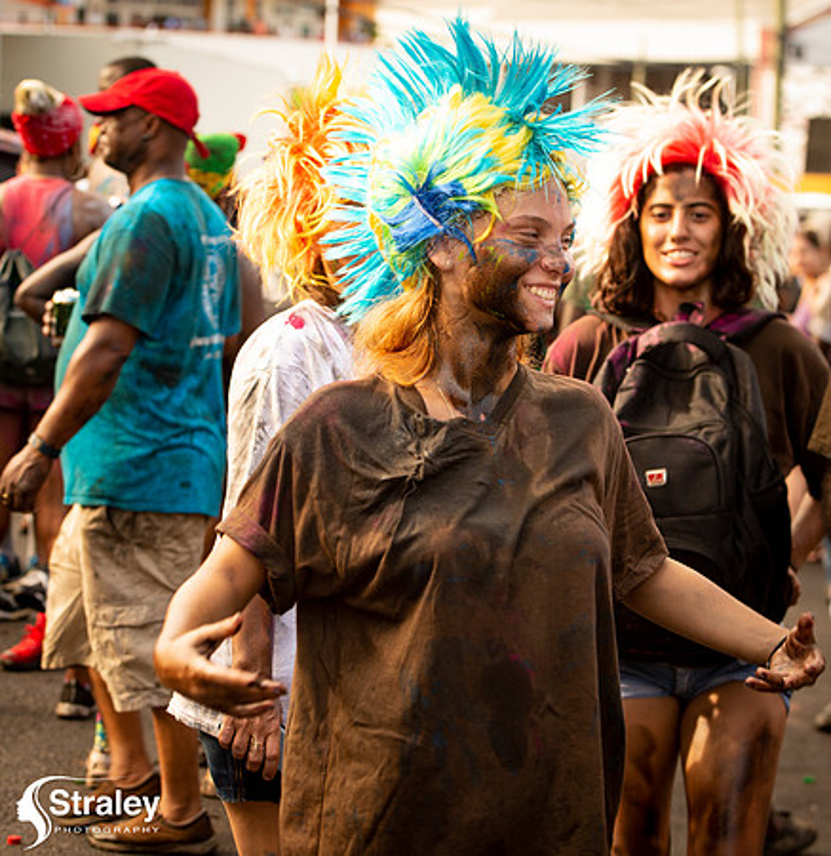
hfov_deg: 18.0
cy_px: 406
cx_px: 413
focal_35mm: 95
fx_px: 2629
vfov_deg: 18.5
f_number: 5
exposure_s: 1/200
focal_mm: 70
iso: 320
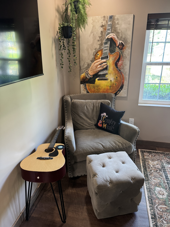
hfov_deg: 56.8
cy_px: 114
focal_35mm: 24
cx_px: 85
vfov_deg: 71.6
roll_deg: +0.4
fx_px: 157
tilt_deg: -20.6
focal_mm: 6.76
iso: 500
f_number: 1.78
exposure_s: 1/60
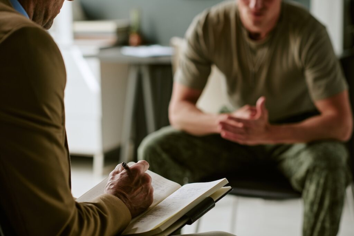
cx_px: 177
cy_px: 118
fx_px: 836
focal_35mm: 85
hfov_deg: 23.9
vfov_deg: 16.1
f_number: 3.2
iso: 400
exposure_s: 1/160
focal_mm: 85
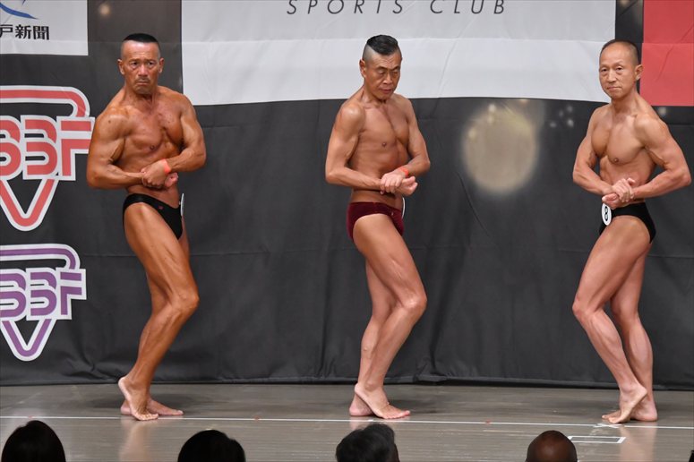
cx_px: 347
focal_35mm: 225
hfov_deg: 9.2
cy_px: 231
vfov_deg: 6.1
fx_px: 4335
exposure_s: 1/400
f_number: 5.6
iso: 5000
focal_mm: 150
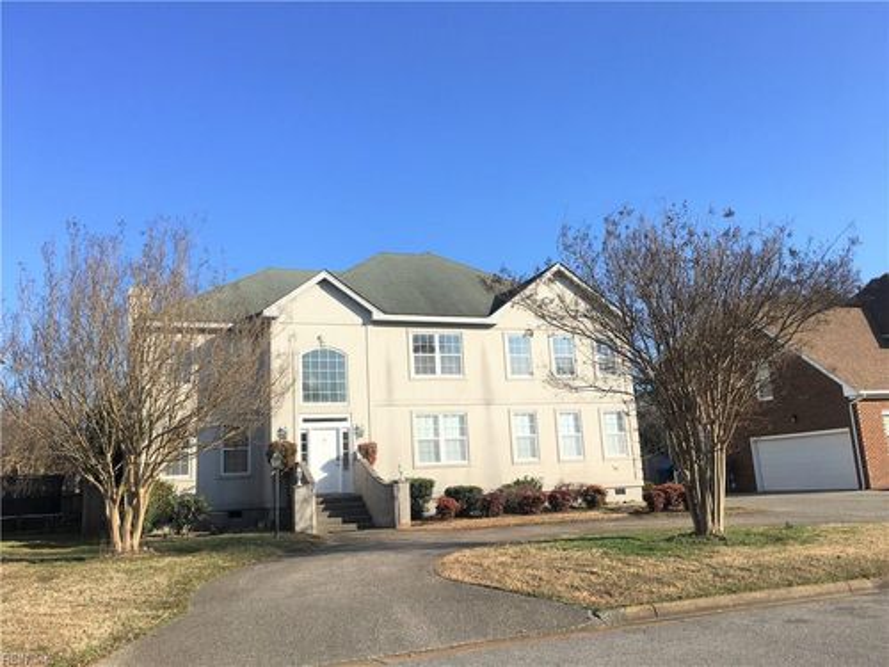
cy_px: 334
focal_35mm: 29
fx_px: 745
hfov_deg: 61.7
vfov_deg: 48.2
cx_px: 444
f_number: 2.2
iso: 25
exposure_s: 1/1832
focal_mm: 4.15
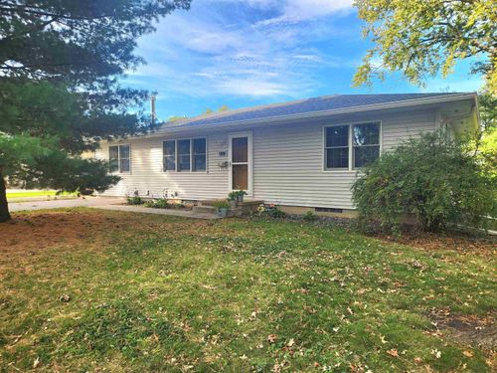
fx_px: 330
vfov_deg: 58.9
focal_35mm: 23
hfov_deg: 73.9
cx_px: 248
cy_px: 186
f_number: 1.8
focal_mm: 5.4
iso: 20
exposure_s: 1/357
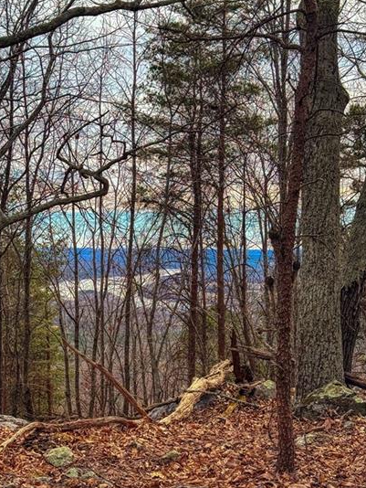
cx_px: 122
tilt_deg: -5.2
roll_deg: -0.7
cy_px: 330
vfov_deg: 28.0
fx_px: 972
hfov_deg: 21.2
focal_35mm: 69
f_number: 1.78
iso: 64
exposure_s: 1/2252
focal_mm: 6.76
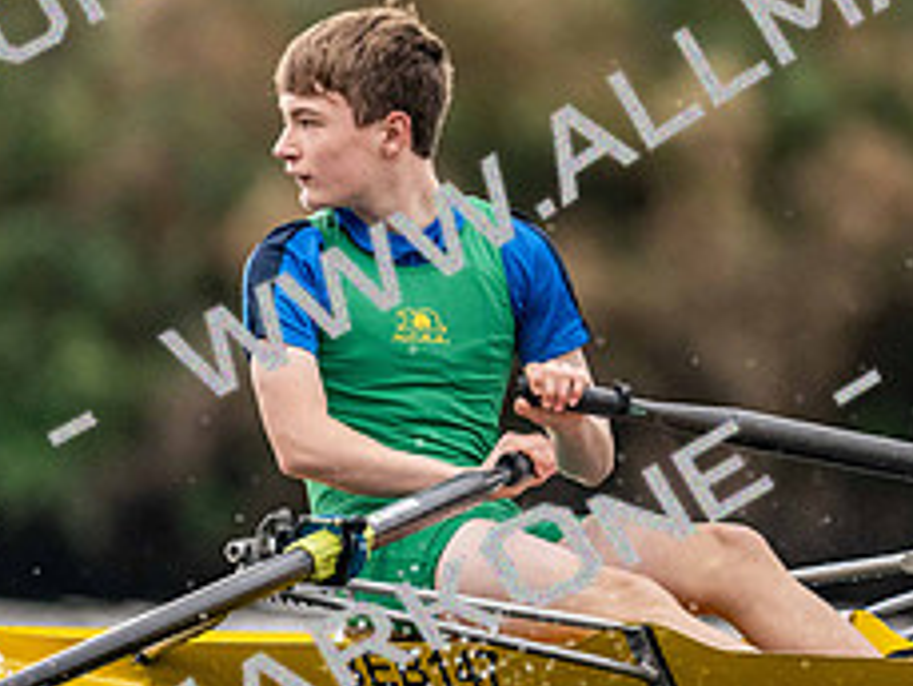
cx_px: 654
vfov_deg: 1.0
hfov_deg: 1.4
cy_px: 409
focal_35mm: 1459
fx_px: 38501
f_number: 4
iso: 2500
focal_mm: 600
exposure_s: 1/2500
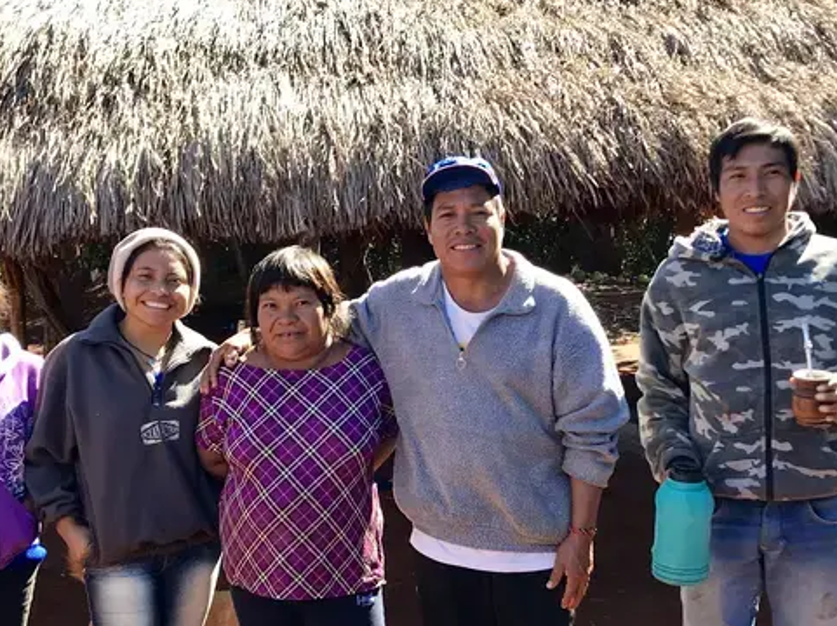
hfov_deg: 35.6
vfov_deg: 27.0
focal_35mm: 54
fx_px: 1305
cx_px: 436
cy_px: 361
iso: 20
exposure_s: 1/383
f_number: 1.8
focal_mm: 3.99
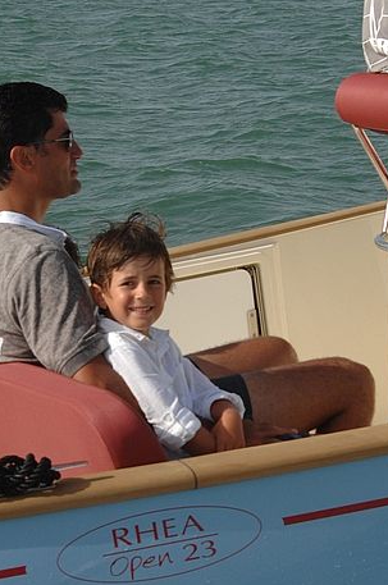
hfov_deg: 11.0
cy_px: 421
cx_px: 126
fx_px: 2015
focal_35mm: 124
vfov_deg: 16.5
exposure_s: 1/640
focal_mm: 35
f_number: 8
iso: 200
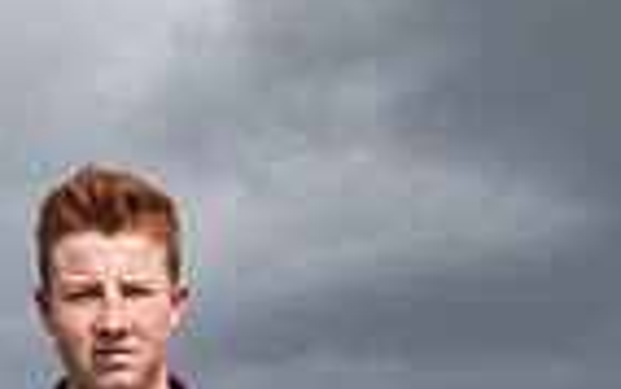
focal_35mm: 113
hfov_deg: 18.3
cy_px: 900
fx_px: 1914
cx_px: 122
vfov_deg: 10.2
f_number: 6.3
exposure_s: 1/500
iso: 80
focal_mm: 35
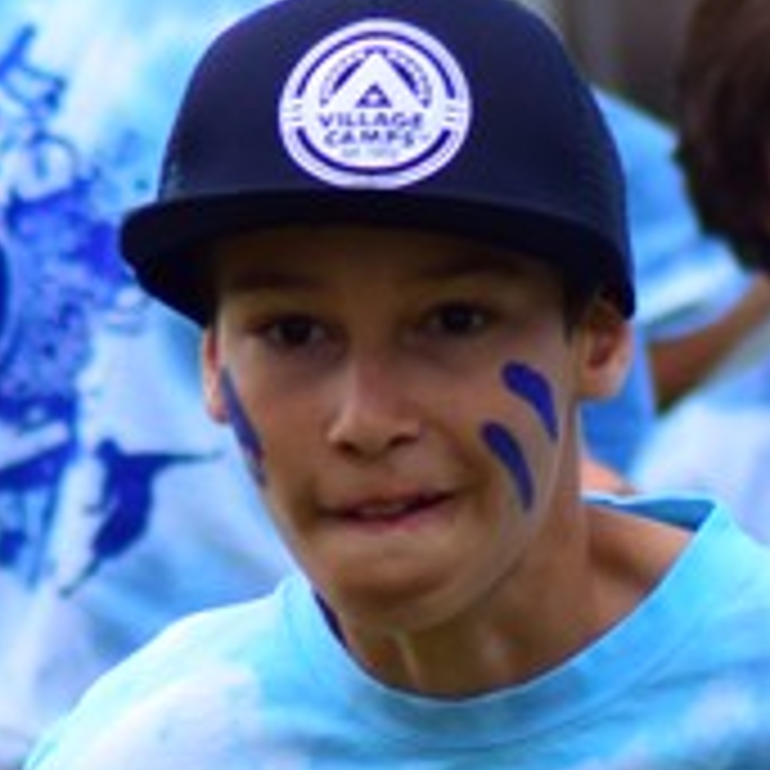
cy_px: 781
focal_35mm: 1296
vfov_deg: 1.4
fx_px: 32615
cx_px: 419
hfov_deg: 1.4
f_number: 5.6
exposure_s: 1/1000
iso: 400
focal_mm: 170
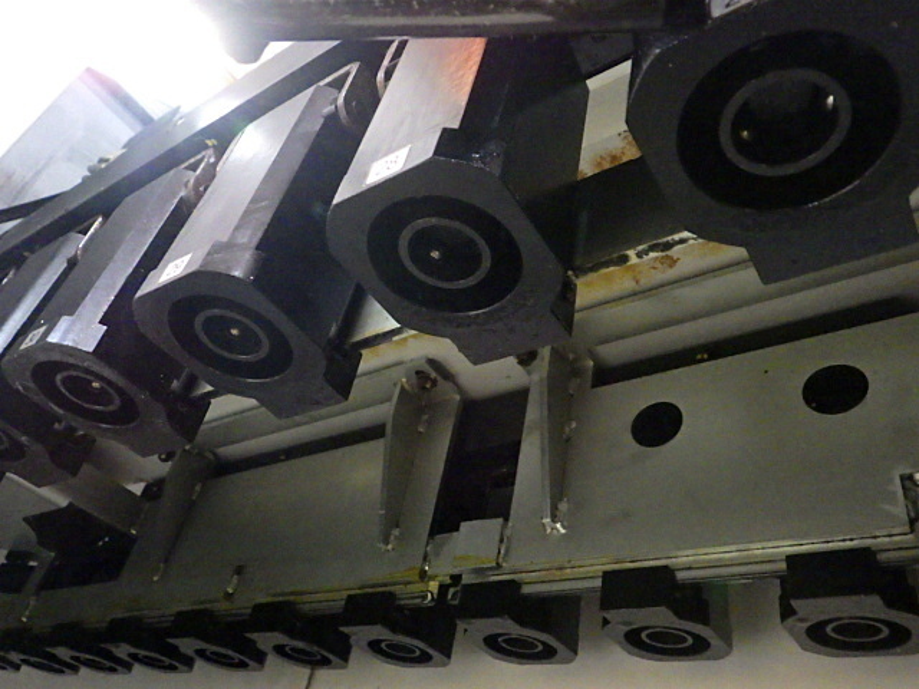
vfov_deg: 49.7
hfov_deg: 63.4
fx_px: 743
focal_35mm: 28
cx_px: 460
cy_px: 344
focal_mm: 5
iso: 1600
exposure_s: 1/15
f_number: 3.5
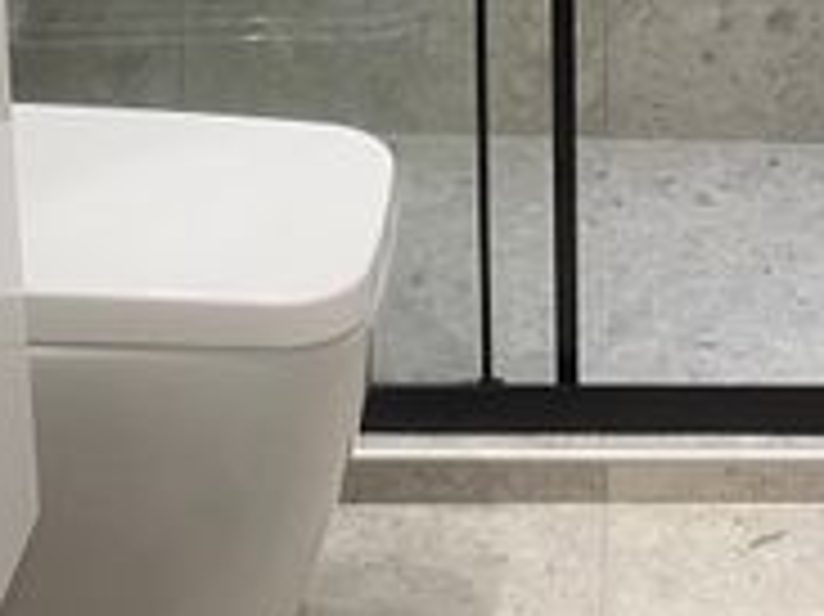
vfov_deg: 14.5
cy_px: -445
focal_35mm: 91
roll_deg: +1.0
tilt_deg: -10.7
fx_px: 2165
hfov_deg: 21.5
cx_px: 545
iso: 80
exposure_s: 1/50
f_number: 1.8
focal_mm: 4.25
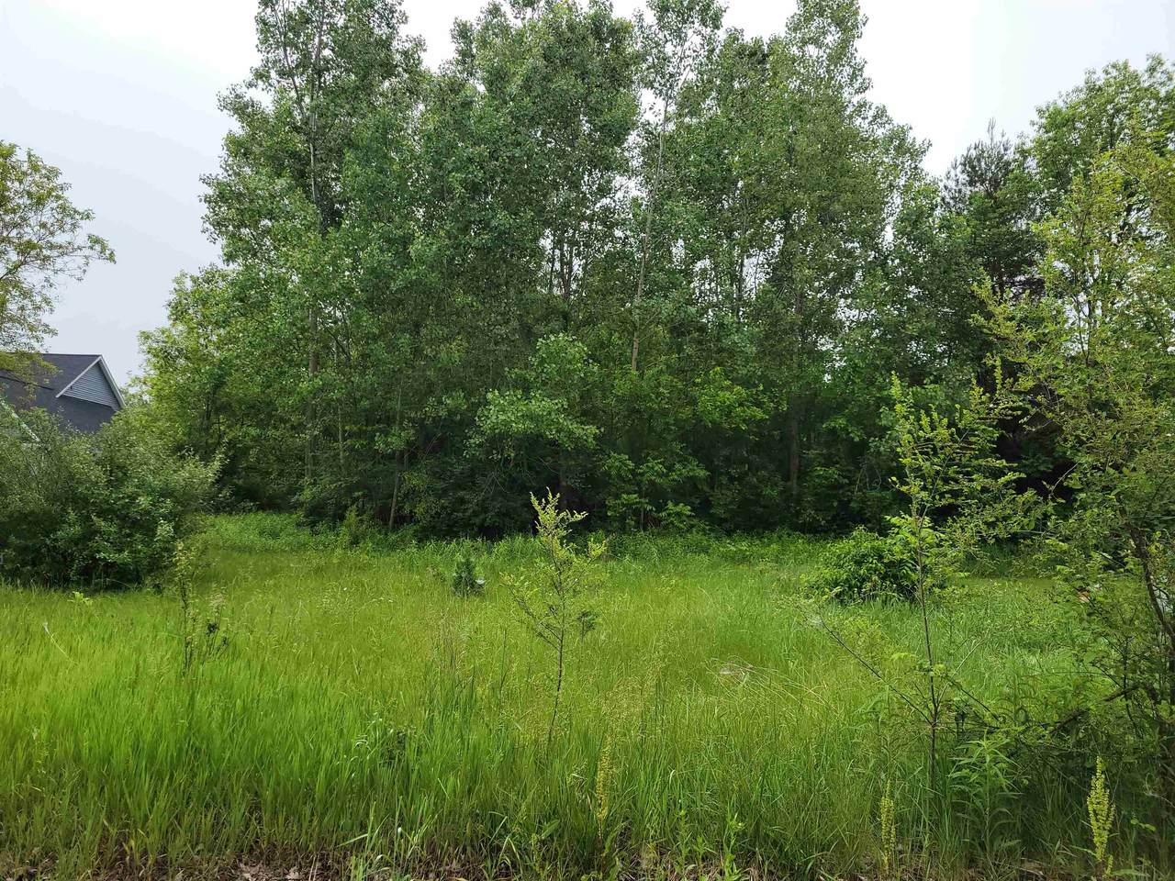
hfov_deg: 67.3
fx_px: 883
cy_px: 440
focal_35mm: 26
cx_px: 588
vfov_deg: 53.1
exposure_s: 1/1304
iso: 40
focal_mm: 5.4
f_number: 1.8
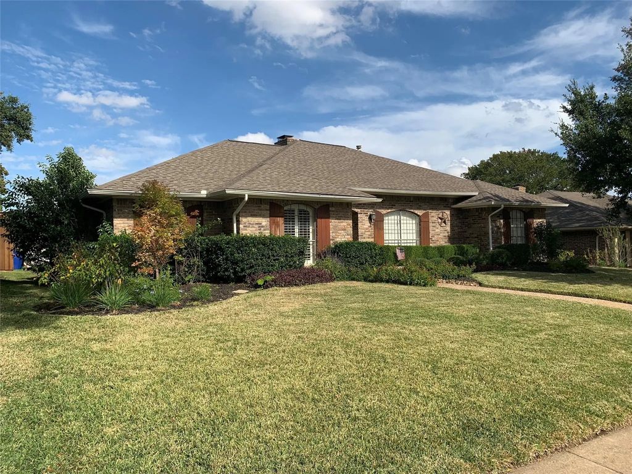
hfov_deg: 67.3
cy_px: 237
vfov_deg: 53.1
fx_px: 475
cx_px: 316
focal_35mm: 26
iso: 25
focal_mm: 4.25
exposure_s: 1/2545
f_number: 1.8
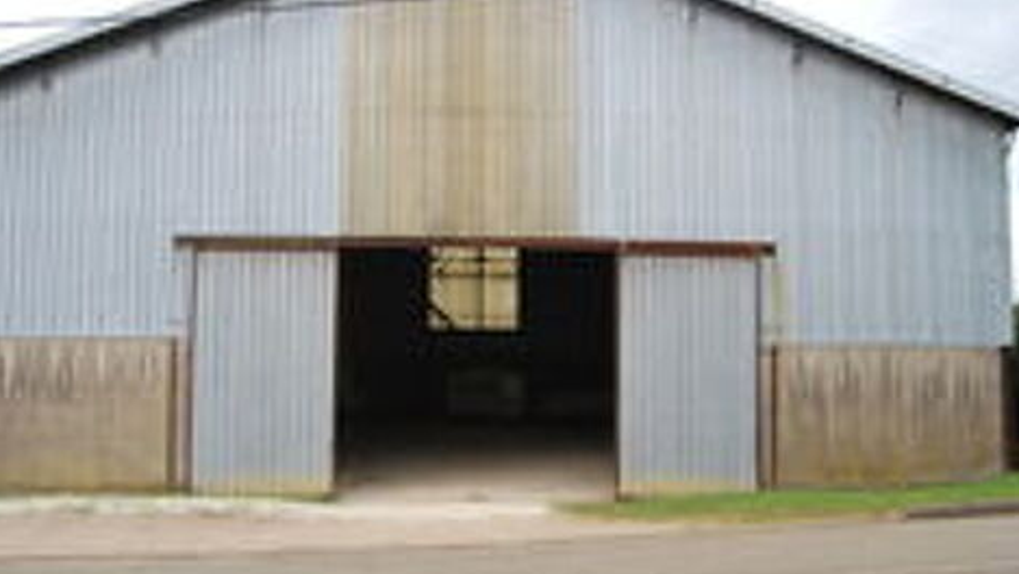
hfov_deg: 66.1
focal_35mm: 29
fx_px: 784
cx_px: 511
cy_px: 330
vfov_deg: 40.1
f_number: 5
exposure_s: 1/100
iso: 200
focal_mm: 18
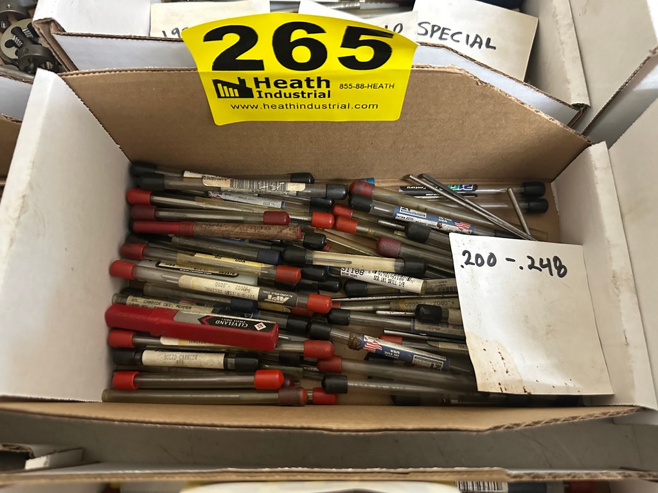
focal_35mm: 24
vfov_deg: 56.8
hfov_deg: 71.6
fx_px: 456
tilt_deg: -69.4
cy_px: 246
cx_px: 329
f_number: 1.78
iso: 800
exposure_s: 1/54
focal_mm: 6.86
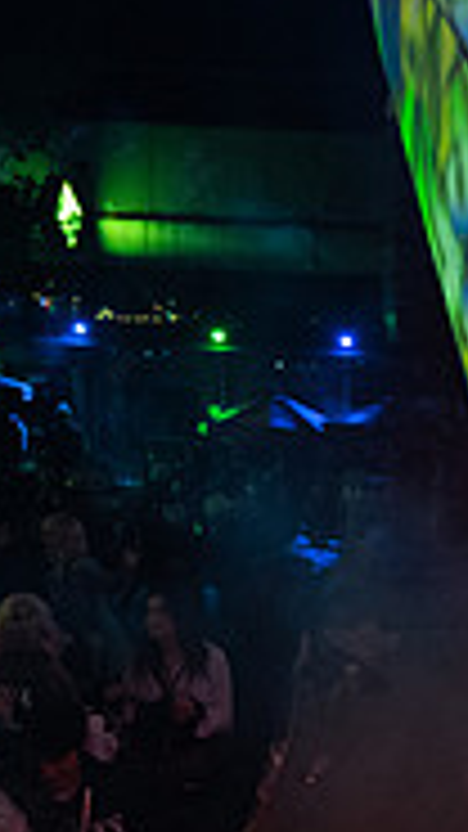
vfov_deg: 44.2
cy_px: 528
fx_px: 1015
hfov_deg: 23.8
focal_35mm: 46
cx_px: 554
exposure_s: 1/125
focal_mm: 14
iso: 2000
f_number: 3.5
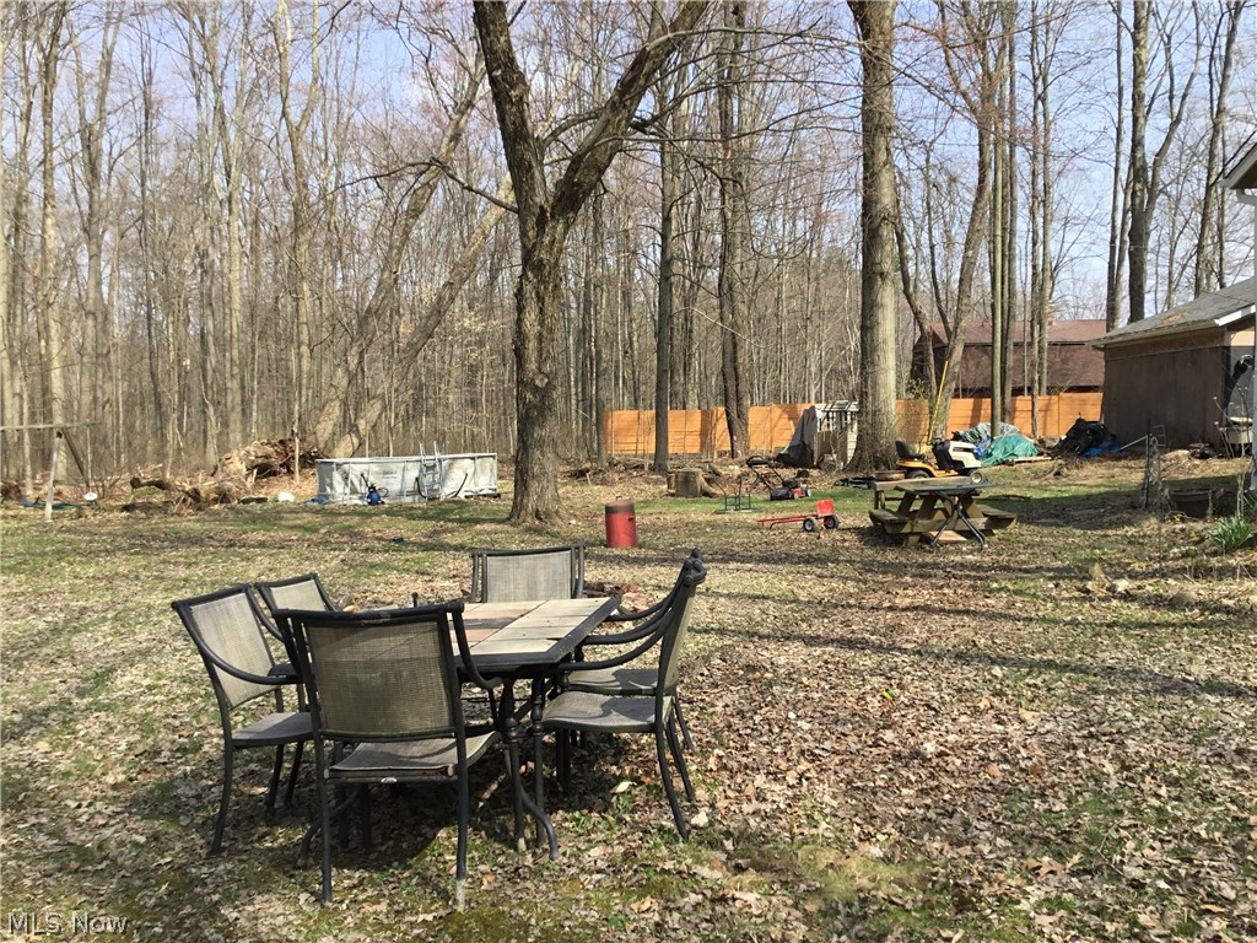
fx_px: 1126
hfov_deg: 58.4
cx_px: 628
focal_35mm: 31
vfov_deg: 45.4
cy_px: 472
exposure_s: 1/566
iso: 25
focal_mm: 3.3
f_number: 2.4
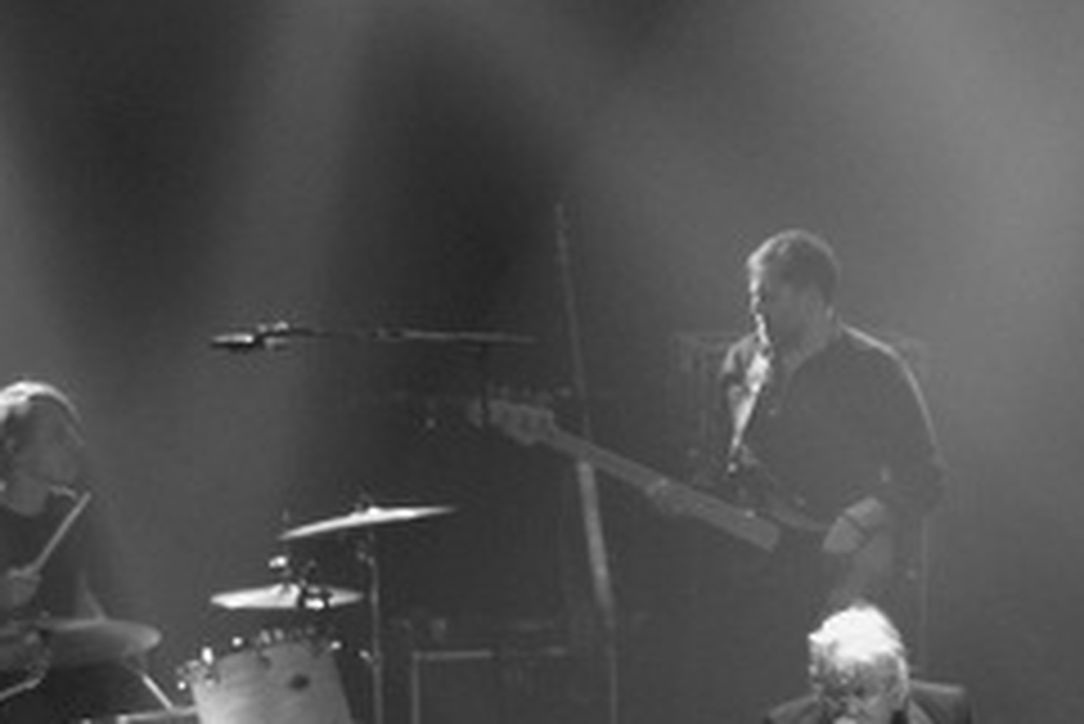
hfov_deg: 6.6
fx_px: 9460
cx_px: 733
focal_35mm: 314
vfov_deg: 4.4
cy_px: 342
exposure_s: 1/125
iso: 2200
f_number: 2.8
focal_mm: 70
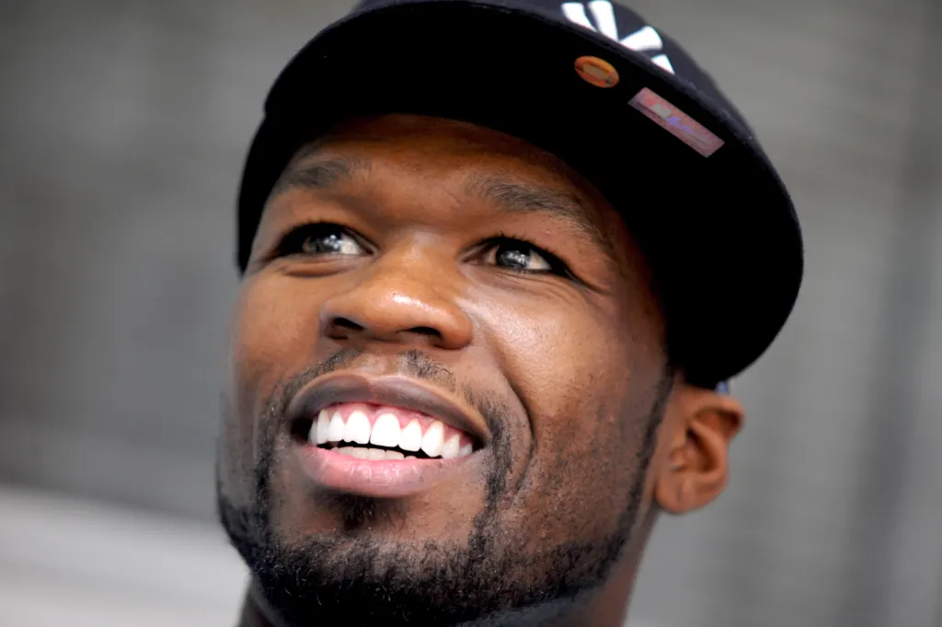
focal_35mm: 200
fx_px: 5229
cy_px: 314
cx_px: 471
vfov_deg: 6.9
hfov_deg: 10.3
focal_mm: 200
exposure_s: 1/200
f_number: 2.8
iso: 2500
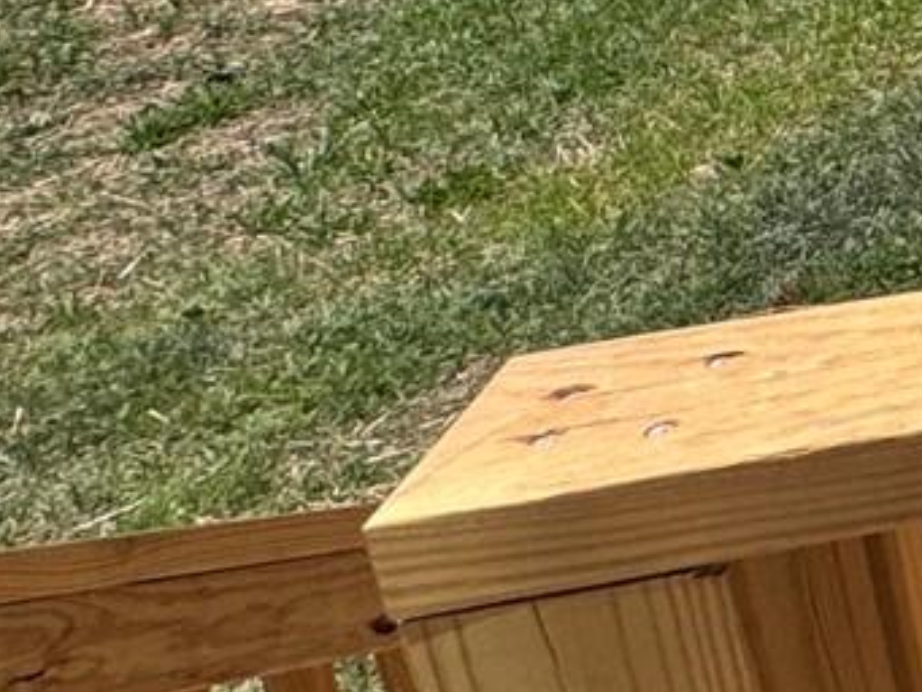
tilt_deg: -15.7
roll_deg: -0.8
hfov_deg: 12.5
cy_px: -541
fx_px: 2238
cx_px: 2582
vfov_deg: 15.3
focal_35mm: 84
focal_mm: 2.22
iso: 40
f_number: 2.2
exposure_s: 1/2146
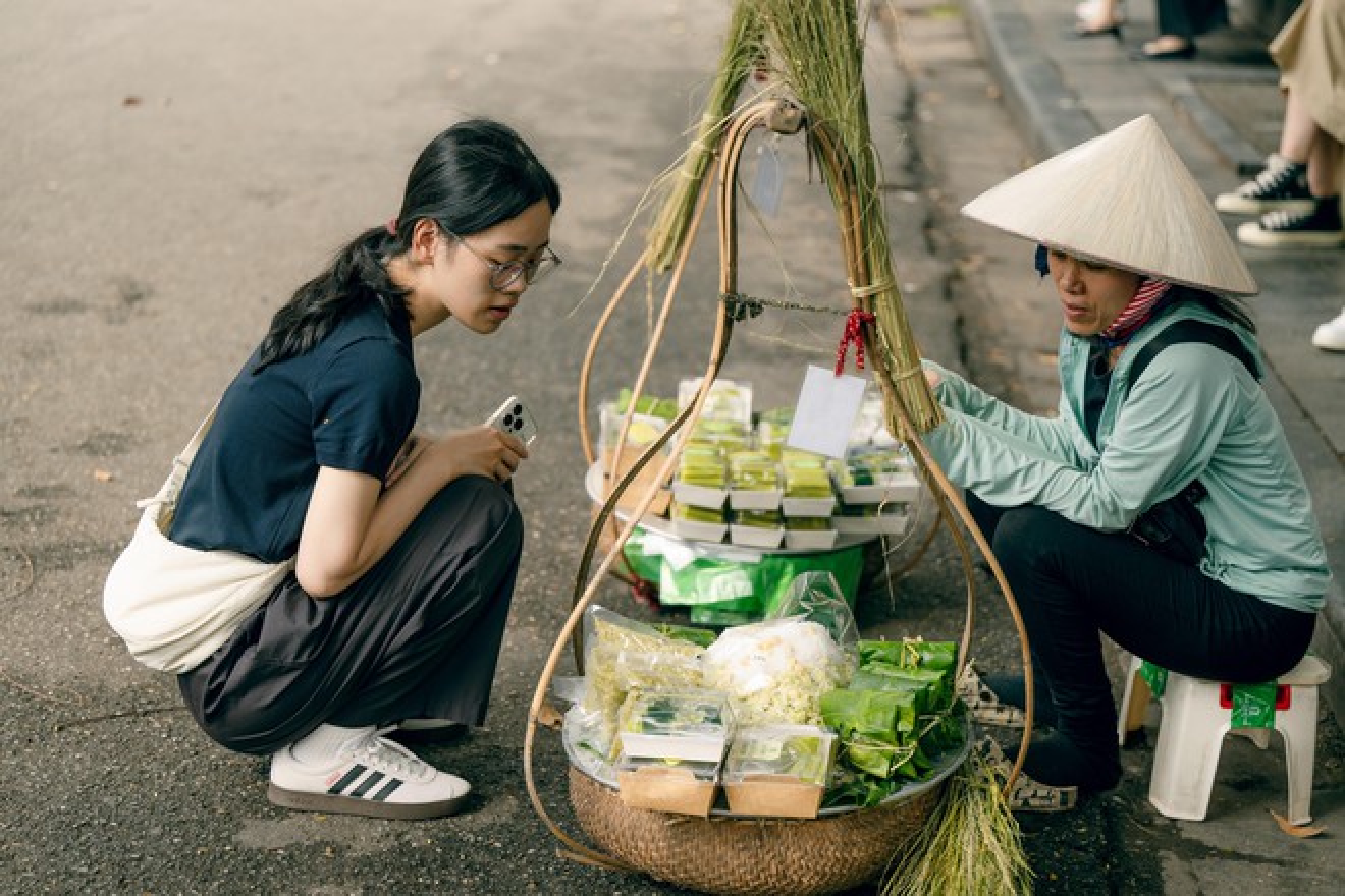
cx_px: 672
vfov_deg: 19.5
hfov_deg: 28.8
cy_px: 448
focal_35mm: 70
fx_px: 2615
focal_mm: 70
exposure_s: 1/1000
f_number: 2.8
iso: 320
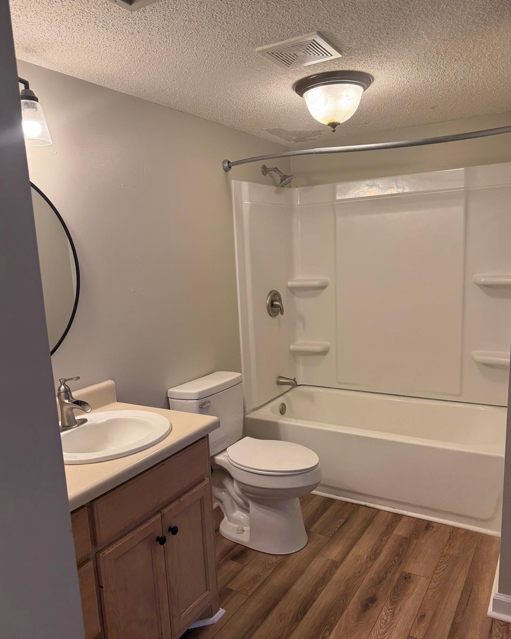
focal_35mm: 26
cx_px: 256
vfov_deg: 65.9
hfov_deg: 54.9
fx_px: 492
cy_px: 344
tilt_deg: -10.1
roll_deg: +2.2
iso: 100
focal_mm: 6.76
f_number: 1.78
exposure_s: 1/120
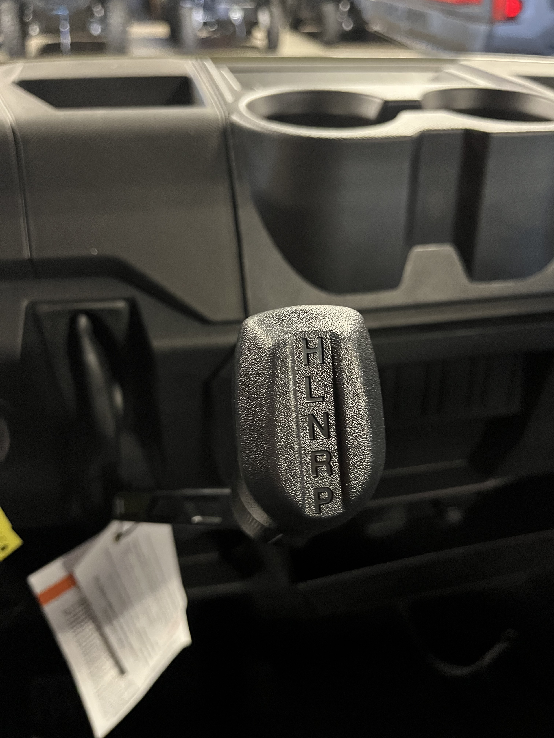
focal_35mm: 26
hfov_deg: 53.1
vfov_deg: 67.3
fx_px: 555
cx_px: 277
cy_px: 369
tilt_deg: -37.6
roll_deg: +0.6
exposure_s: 1/30
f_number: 1.6
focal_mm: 5.1
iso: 640
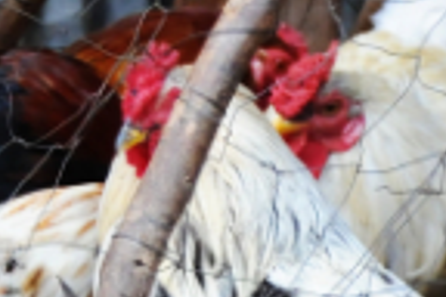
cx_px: 877
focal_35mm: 396
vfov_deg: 3.5
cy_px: 306
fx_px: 4906
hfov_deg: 5.1
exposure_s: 1/1000
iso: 800
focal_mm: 38
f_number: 4.5
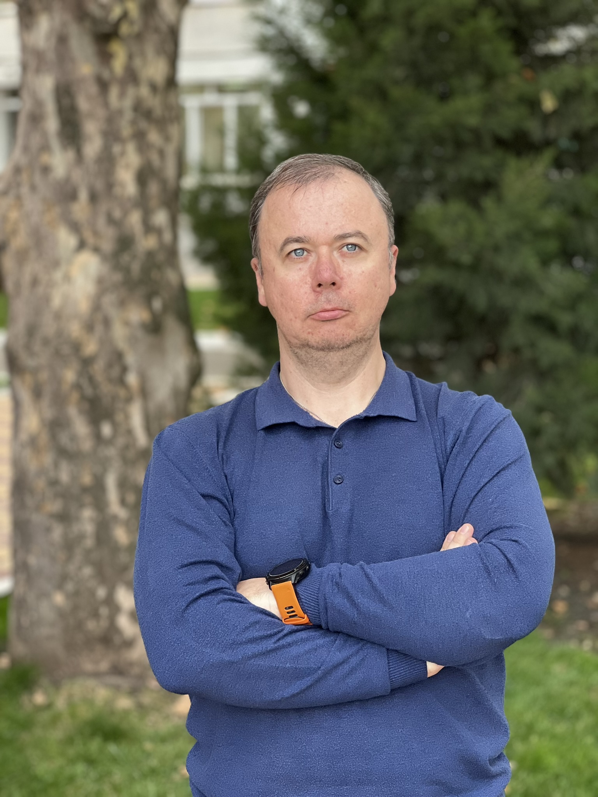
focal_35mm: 77
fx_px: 1774
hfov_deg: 19.1
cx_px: 299
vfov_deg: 25.3
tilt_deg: -6.1
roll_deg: +0.8
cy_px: 398
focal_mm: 9
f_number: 2.8
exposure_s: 1/121
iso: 125
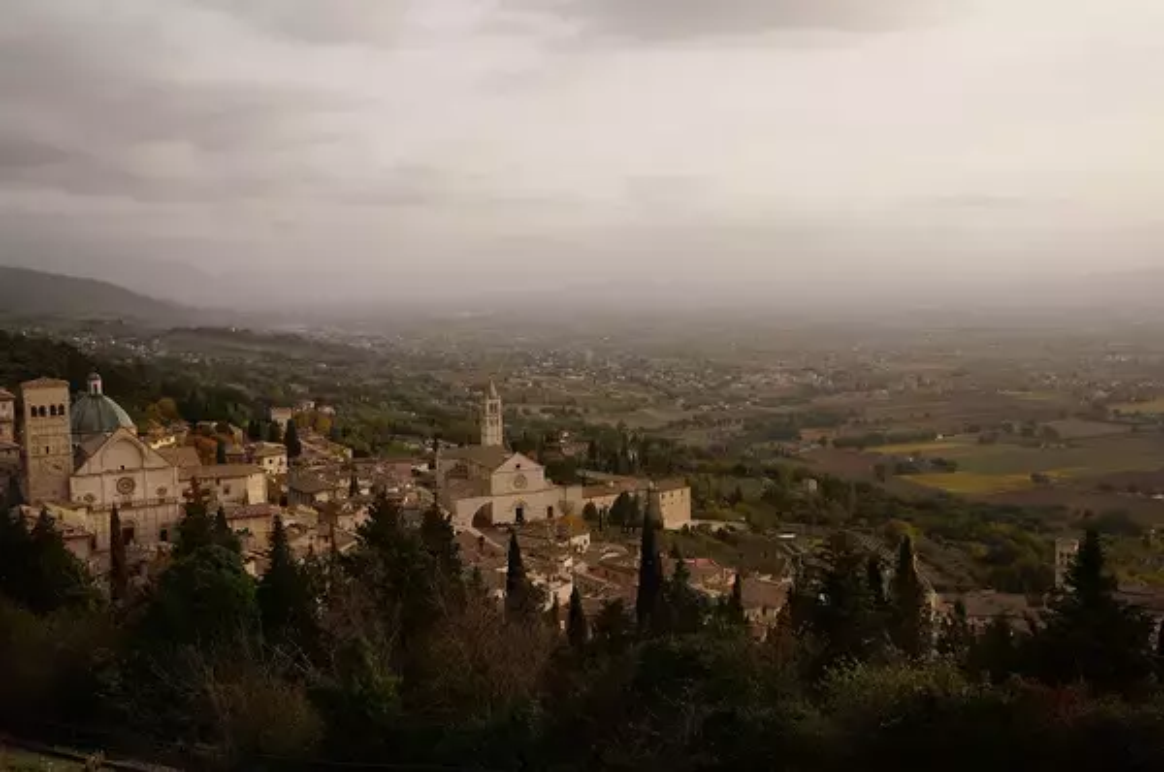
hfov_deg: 53.2
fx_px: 1162
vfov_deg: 36.8
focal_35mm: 36
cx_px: 582
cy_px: 386
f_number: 10
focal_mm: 24
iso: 100
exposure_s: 1/60
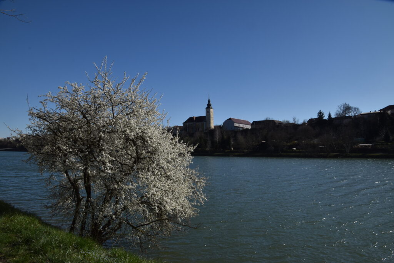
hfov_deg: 73.7
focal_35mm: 24
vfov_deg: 53.1
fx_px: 263
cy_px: 132
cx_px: 197
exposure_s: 1/100
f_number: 14
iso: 125
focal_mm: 16
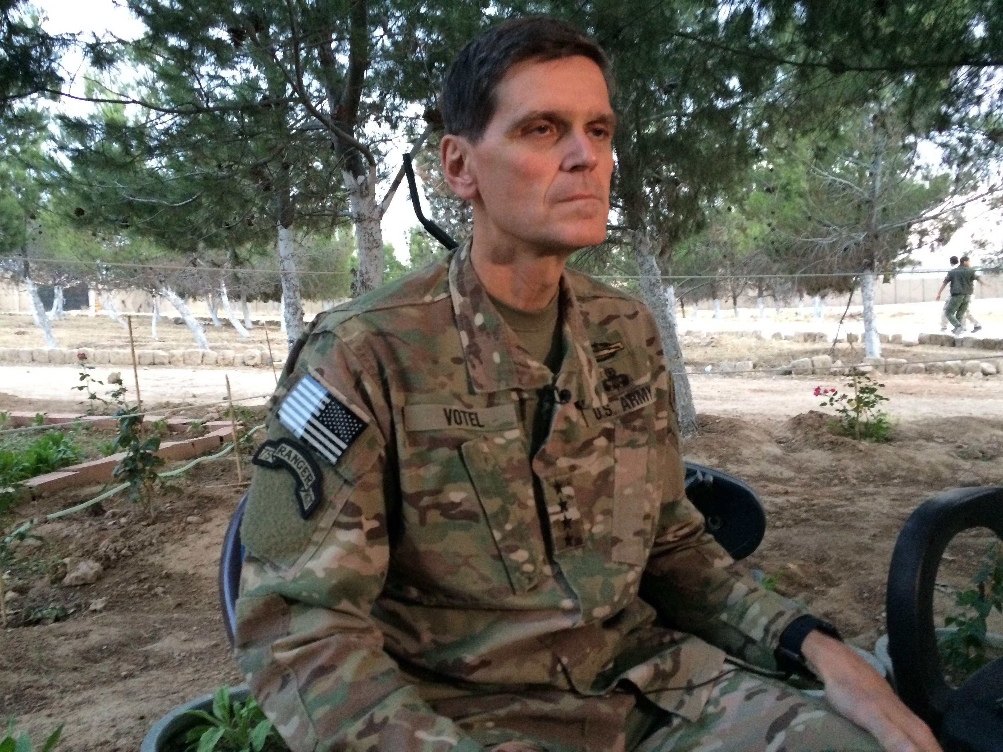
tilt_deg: -6.6
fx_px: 840
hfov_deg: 61.7
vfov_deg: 48.2
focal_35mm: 29
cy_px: 376
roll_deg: +1.0
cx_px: 502
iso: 320
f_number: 2.2
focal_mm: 4.15
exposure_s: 1/20
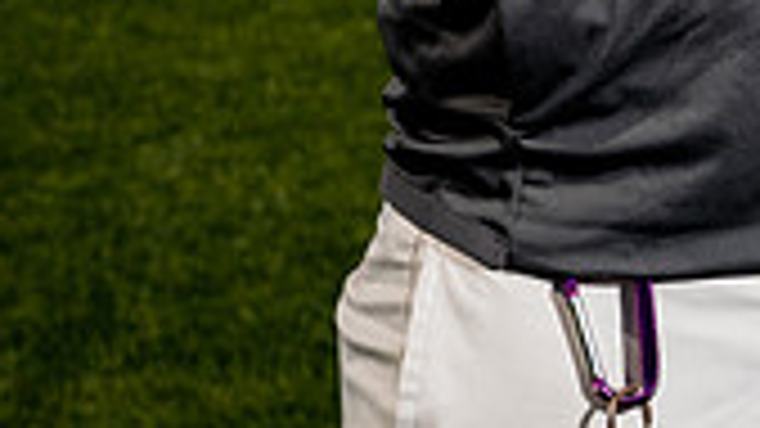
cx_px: 657
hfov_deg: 11.0
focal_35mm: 195
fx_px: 3929
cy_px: -568
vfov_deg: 6.0
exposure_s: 1/250
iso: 100
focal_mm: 70
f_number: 8
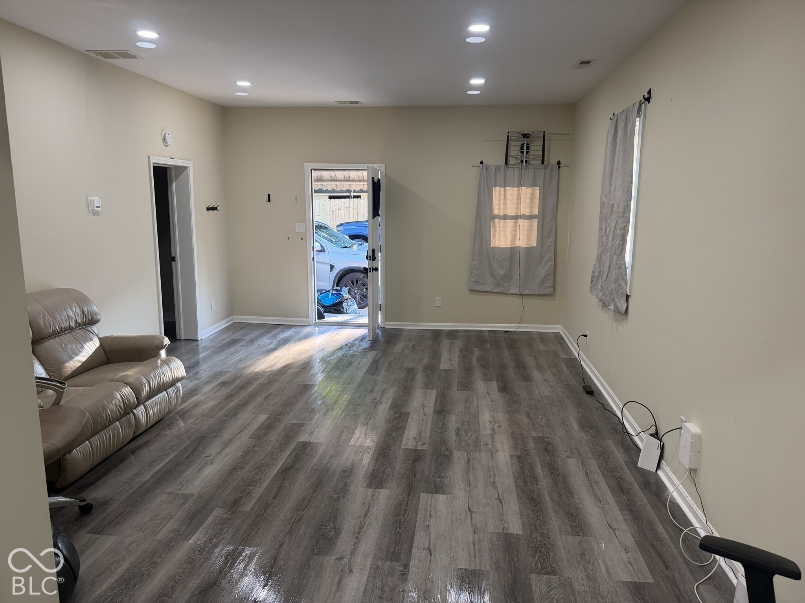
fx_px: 558
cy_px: 302
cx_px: 402
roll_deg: -0.6
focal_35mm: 24
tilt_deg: -10.4
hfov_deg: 71.6
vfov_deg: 56.8
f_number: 1.78
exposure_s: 1/120
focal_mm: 6.76
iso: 200
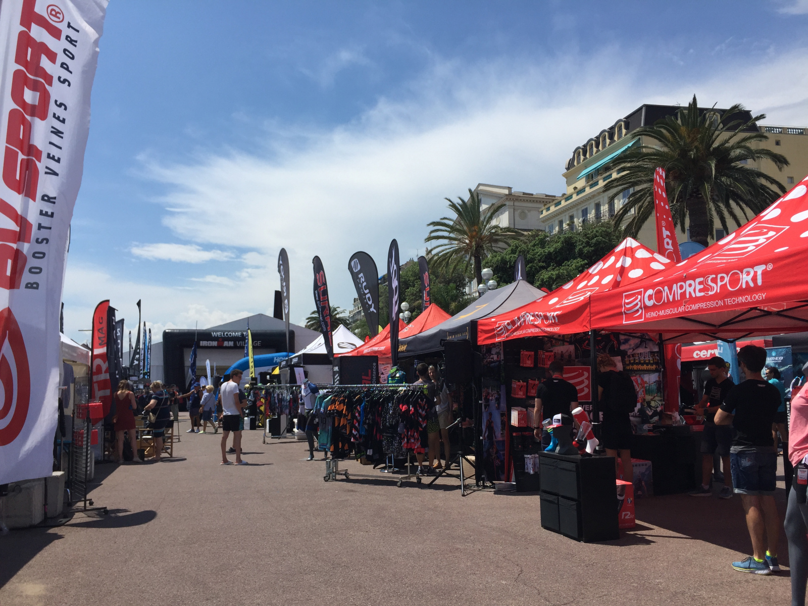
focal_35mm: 29
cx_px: 404
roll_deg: -0.5
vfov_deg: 48.2
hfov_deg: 61.7
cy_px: 303
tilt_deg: +6.9
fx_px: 677
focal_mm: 4.15
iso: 32
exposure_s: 1/3968
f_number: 2.2
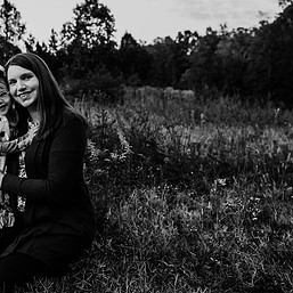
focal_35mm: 46
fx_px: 441
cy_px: 137
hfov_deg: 34.0
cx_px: 10
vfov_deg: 36.8
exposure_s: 1/250
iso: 500
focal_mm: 24
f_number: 2.8
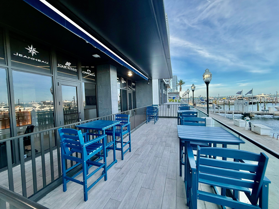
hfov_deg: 102.1
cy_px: 104
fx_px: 113
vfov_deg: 85.7
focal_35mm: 14
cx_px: 140
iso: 64
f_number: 2.2
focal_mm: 2.22
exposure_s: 1/381
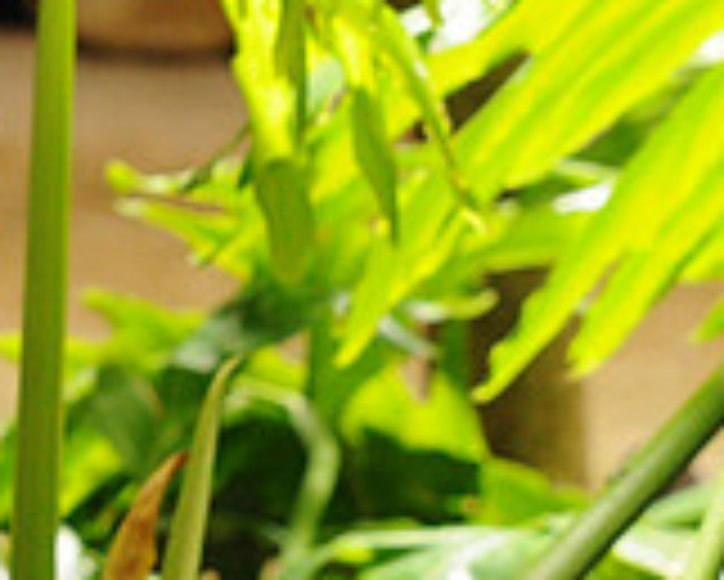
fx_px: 7611
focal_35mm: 355
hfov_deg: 5.4
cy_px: 834
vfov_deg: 4.3
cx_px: 157
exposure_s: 1/200
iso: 1600
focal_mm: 70
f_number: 6.3
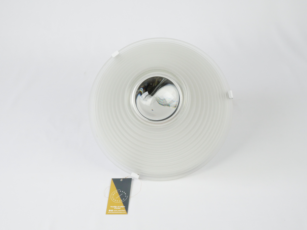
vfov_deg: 24.4
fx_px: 532
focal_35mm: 60
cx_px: 154
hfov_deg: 32.2
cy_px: 115
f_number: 22
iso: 1600
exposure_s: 1/20
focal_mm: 30
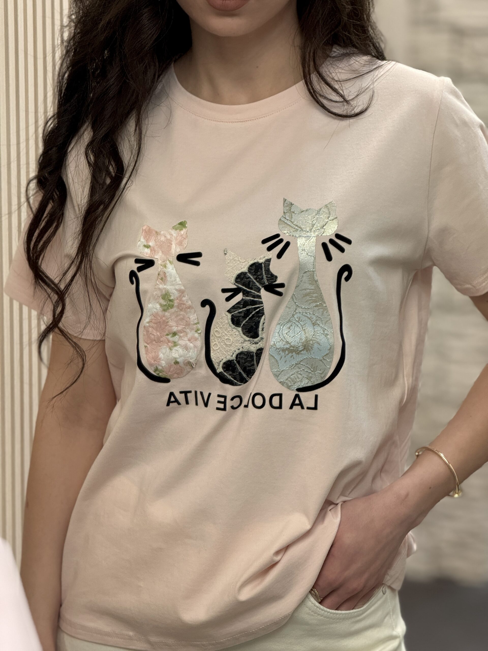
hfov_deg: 12.3
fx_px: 2256
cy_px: 326
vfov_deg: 16.4
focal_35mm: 120
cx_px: 244
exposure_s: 1/100
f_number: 2.8
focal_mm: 15.66
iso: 160
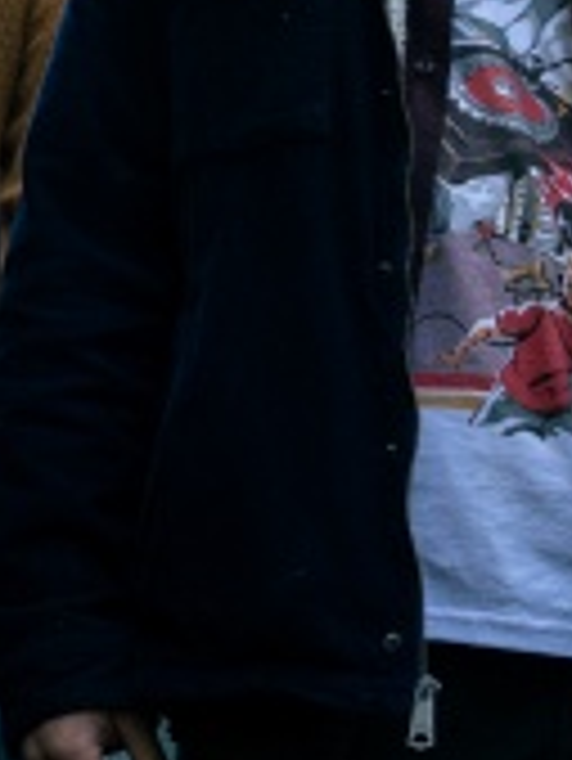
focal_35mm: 140
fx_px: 3081
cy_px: -31
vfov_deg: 13.8
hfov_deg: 10.1
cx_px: -423
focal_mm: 41
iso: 1600
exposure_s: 1/125
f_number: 5.6
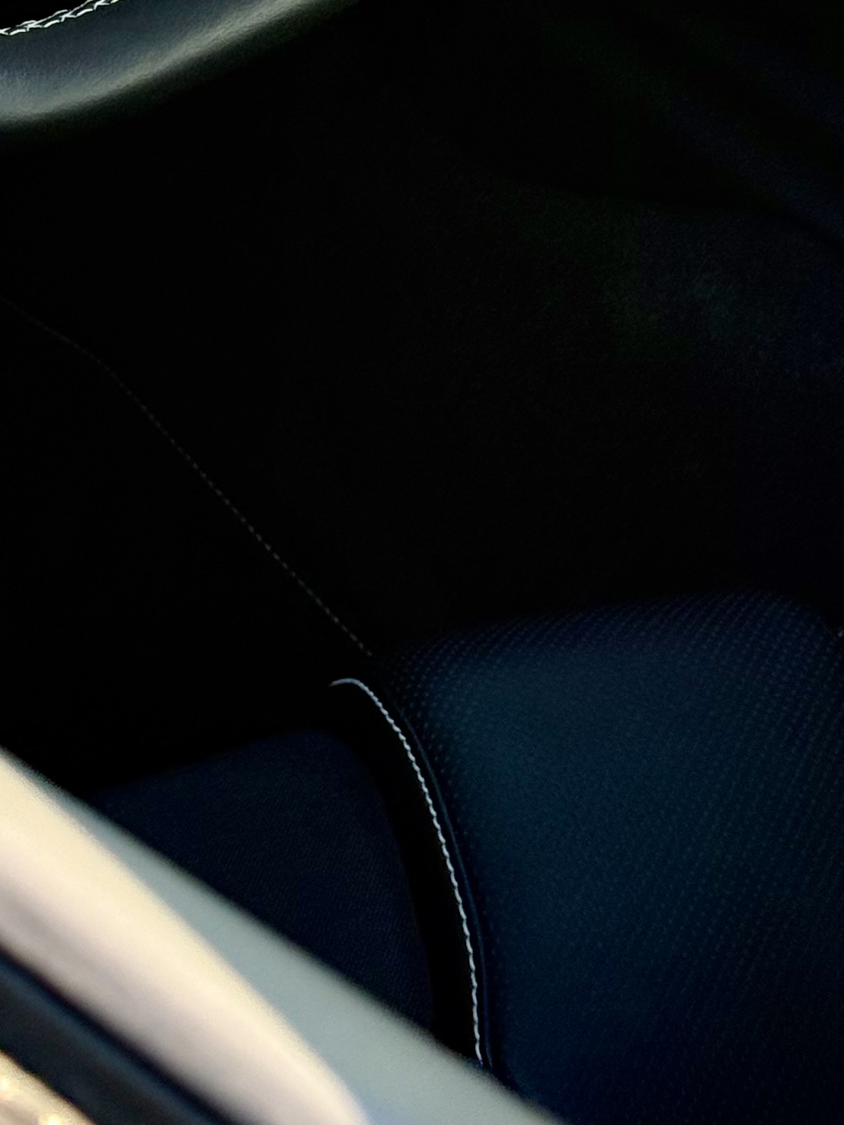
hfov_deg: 11.3
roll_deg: -0.5
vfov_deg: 14.7
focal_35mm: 131
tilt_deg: -25.3
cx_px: 267
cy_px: -127
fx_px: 4258
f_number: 1.78
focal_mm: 6.76
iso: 200
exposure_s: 1/117
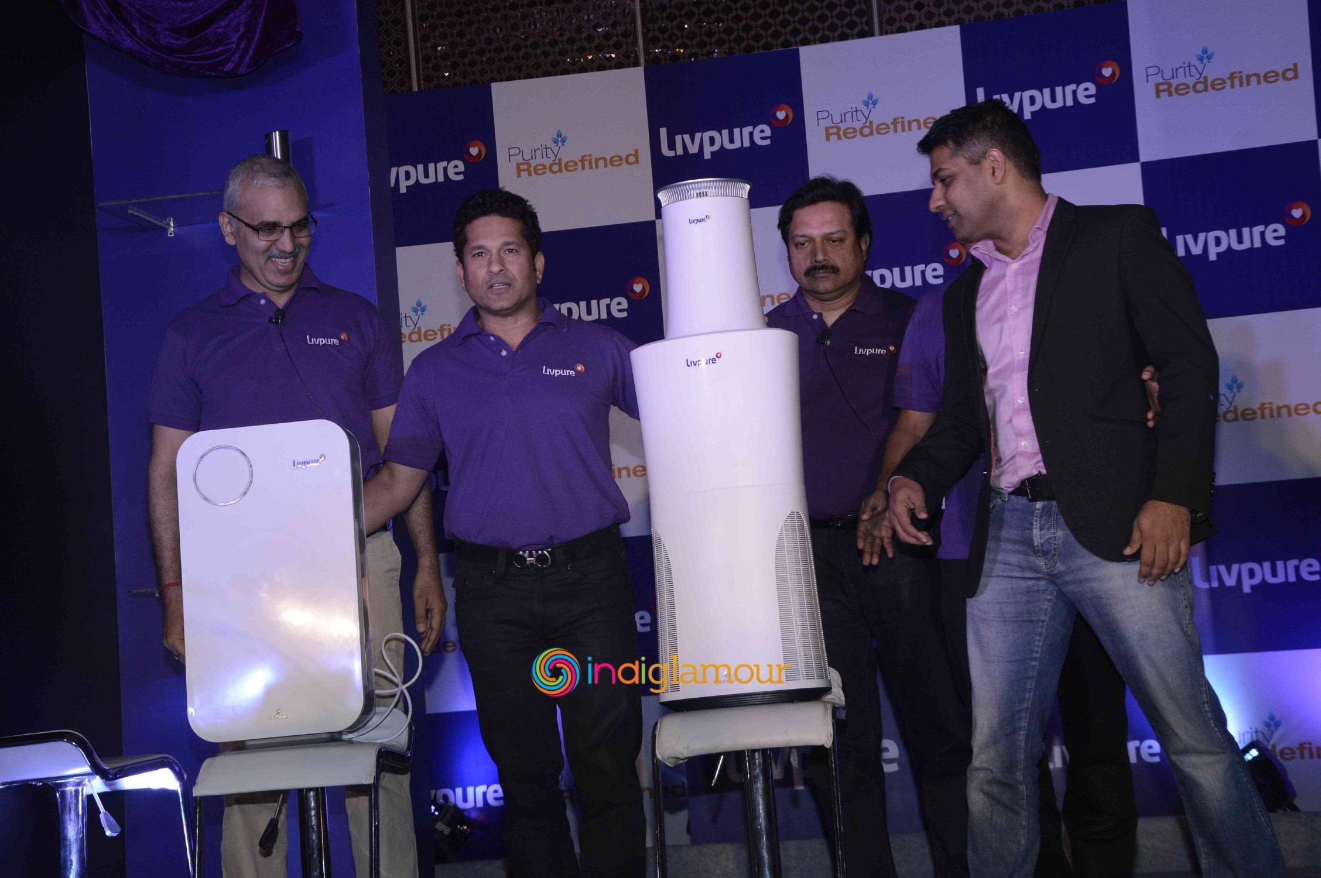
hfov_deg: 33.4
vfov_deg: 22.6
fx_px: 2200
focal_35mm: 60
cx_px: 660
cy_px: 439
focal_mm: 40
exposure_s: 1/200
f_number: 9
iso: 800
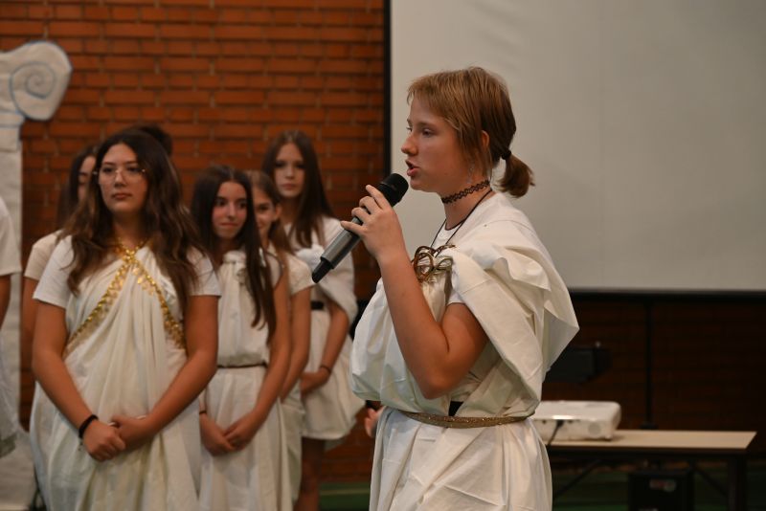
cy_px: 256
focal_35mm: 98
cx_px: 383
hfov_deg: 20.8
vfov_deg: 14.0
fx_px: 2086
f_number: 6.3
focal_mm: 98
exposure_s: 1/125
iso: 1600
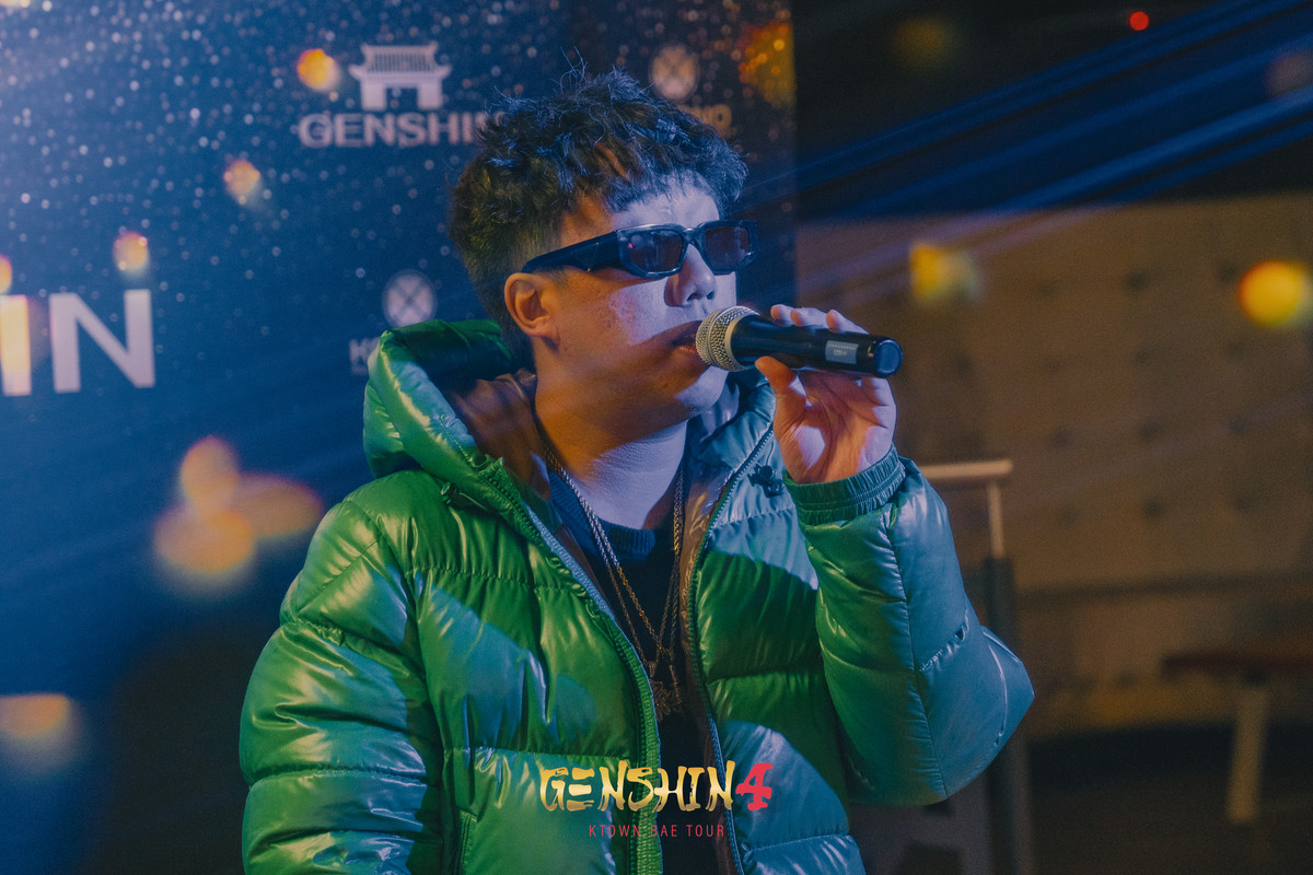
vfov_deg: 13.0
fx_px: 3829
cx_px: 656
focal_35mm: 105
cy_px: 438
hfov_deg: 19.5
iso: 2000
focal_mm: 70
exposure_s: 1/125
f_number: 2.8
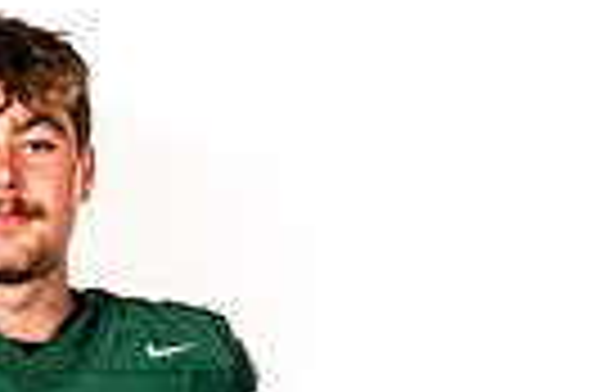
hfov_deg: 10.8
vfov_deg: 6.8
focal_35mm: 189
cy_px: 951
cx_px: -54
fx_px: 3094
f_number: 8
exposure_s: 1/400
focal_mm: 55
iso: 800
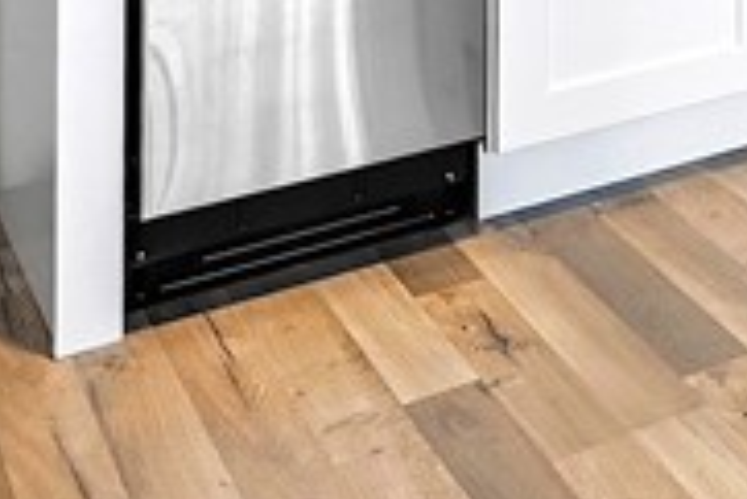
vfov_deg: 13.1
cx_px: 1104
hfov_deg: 20.8
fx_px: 1744
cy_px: -629
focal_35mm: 84
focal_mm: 14
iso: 100
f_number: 8
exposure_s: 1/80
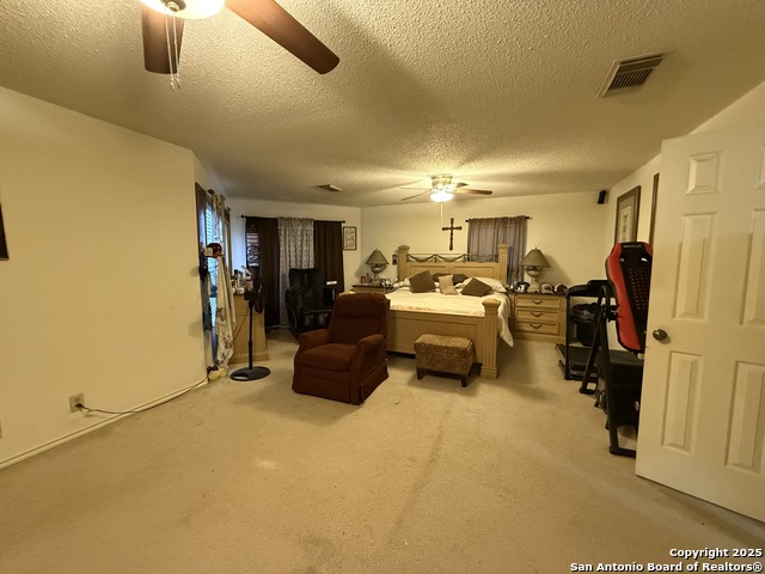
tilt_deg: -5.1
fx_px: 309
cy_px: 287
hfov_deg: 102.1
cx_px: 382
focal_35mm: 14
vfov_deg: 85.7
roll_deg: +0.1
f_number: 2.2
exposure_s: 1/60
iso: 1000
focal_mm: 2.22
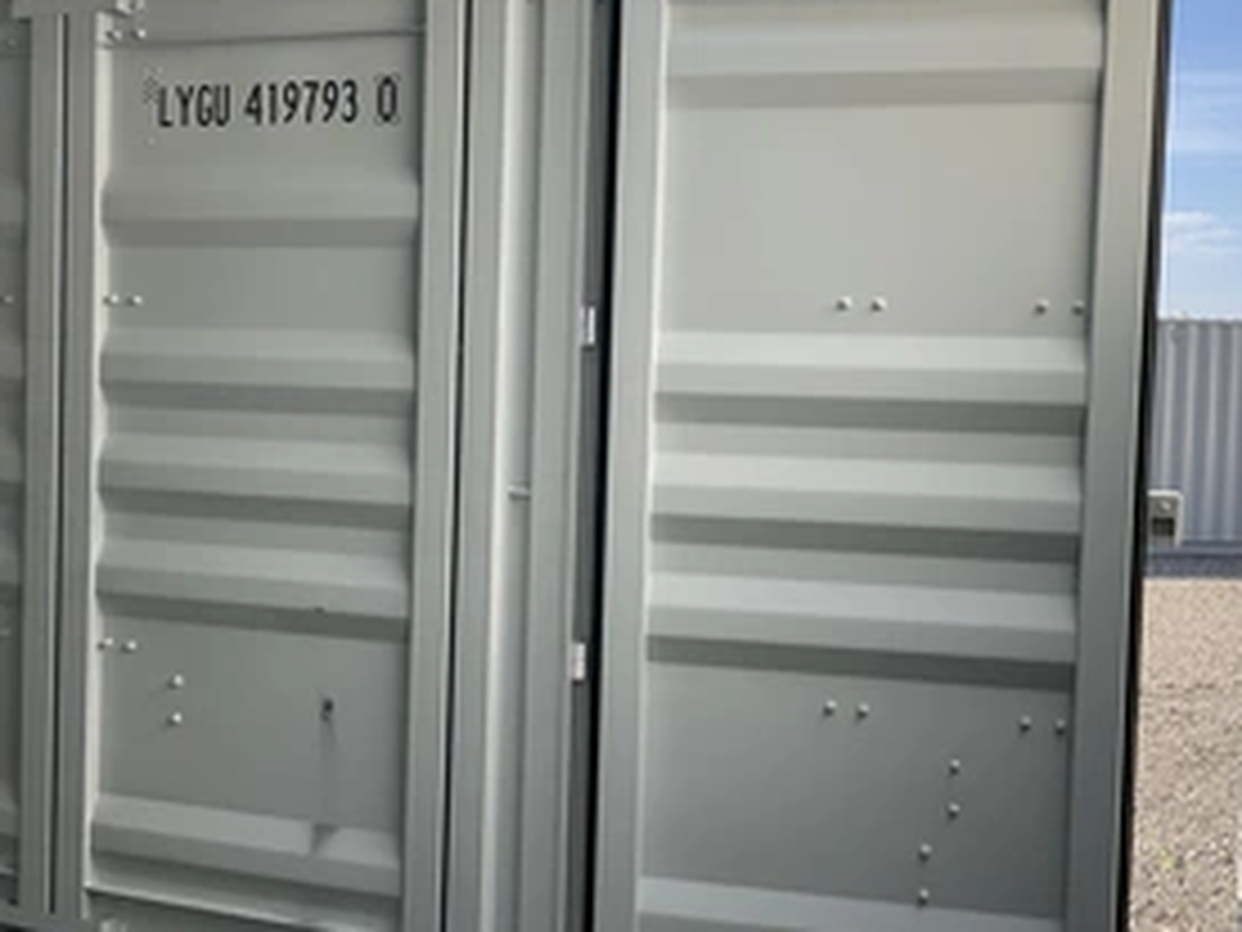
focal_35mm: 42
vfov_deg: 34.3
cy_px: 464
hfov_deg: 44.8
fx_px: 1507
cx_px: 580
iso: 25
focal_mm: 3
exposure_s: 1/435
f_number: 1.8
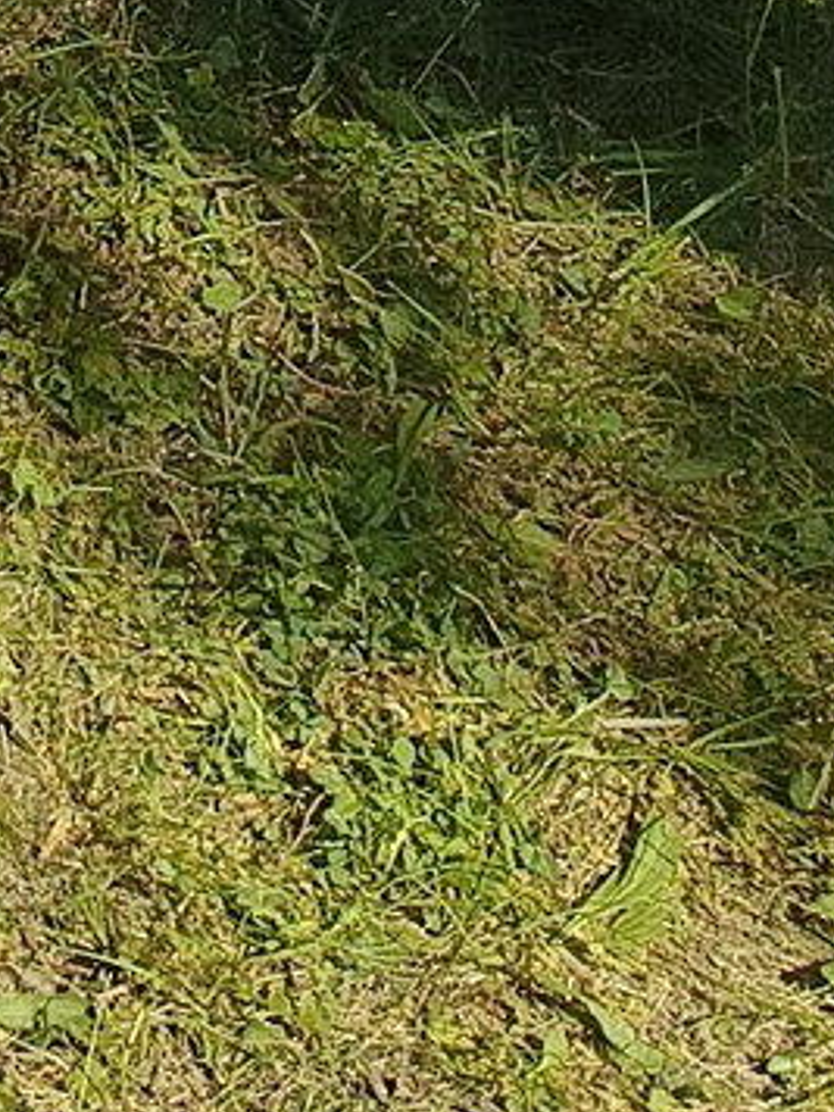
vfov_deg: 10.9
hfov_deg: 9.2
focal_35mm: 144
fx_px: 4626
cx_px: -1221
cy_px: -1810
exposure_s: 1/391
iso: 52
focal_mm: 5.31
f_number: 1.7
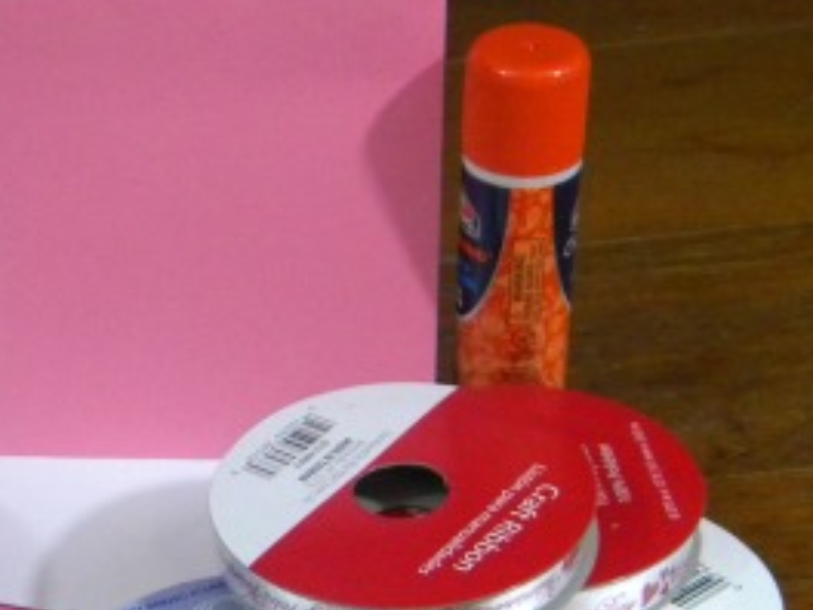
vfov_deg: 13.6
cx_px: 172
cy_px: 635
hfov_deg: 18.2
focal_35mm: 107
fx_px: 2513
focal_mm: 8.6
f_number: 3.9
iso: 400
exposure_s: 1/27
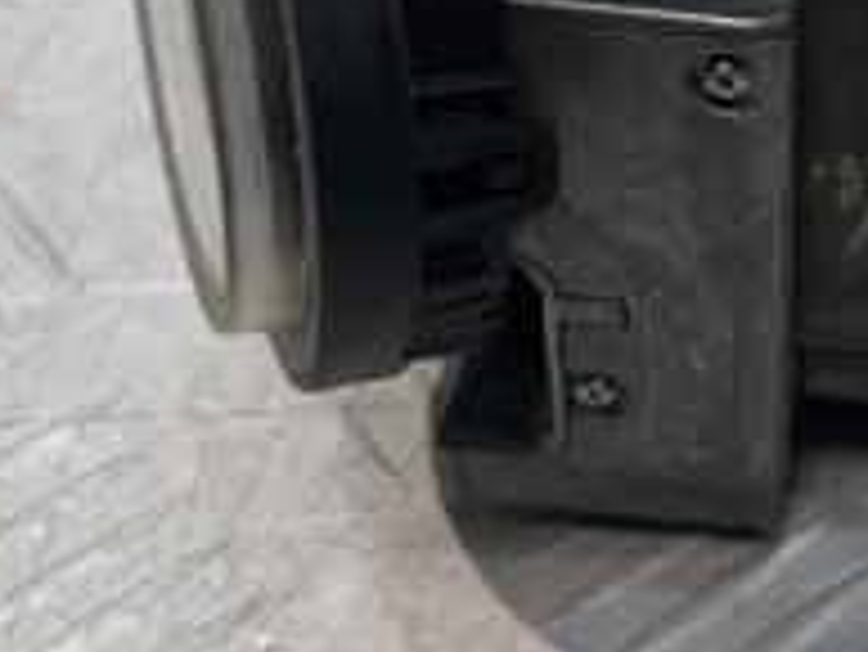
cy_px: 223
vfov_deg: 17.1
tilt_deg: -48.4
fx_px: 2158
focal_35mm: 86
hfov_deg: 21.3
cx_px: 1021
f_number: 1.8
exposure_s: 1/50
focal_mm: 4.25
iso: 50
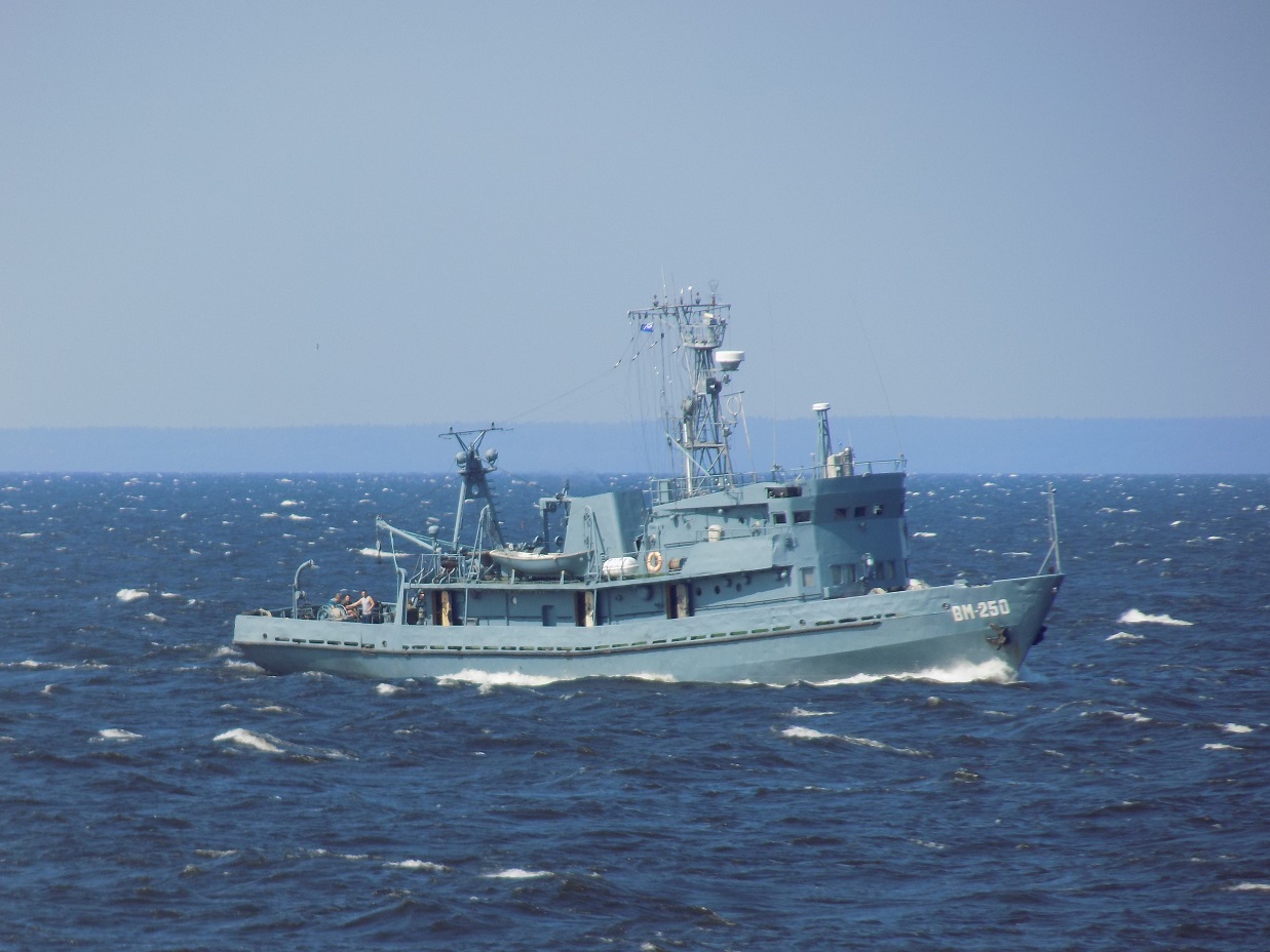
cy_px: 476
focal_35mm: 630
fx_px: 23116
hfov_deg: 3.1
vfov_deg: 2.4
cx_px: 635
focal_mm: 112
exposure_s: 1/320
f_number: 5.9
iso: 80
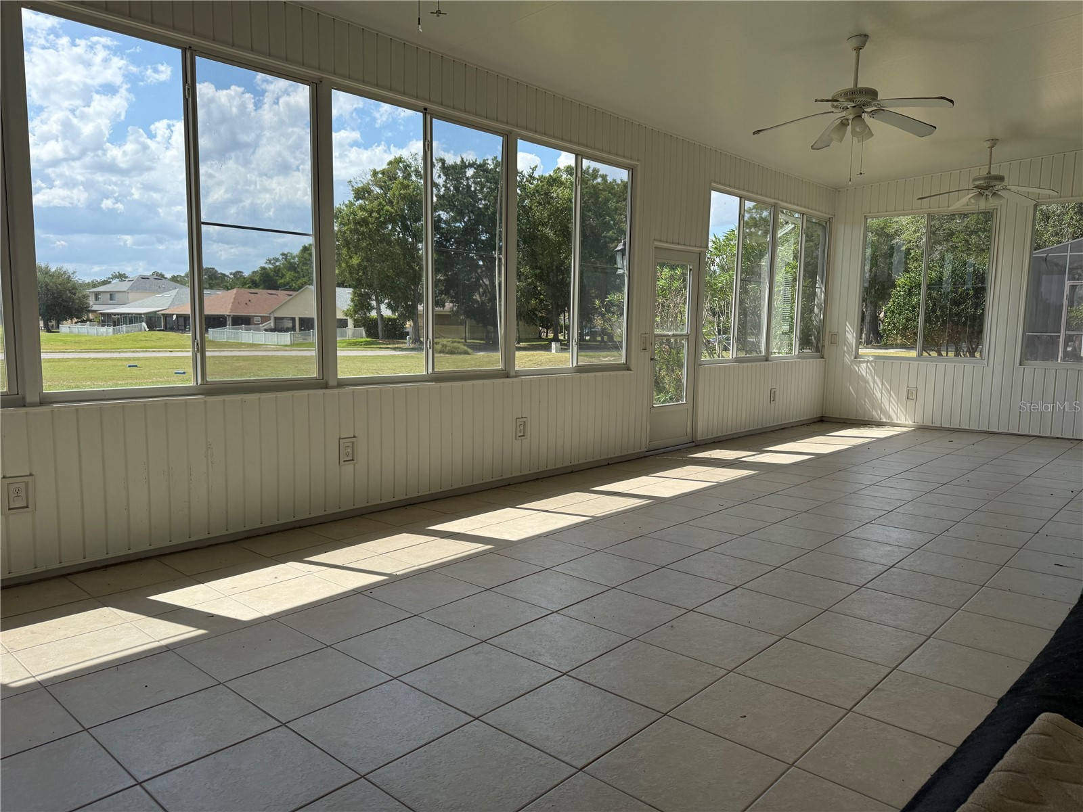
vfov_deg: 56.8
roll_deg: -0.4
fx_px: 751
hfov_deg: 71.6
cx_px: 542
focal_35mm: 24
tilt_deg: -5.2
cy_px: 406
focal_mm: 6.76
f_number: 1.78
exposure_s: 1/4167
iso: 100
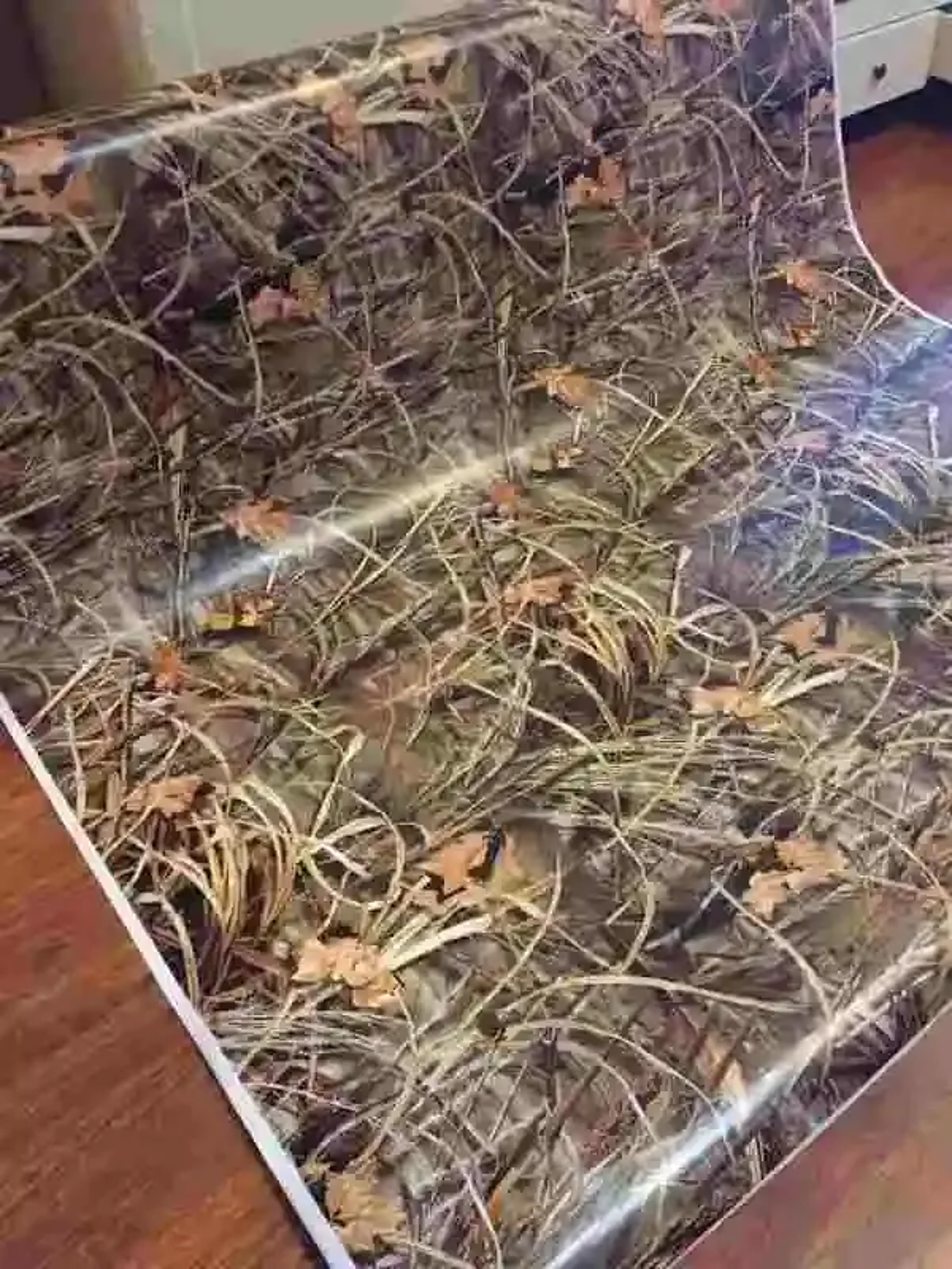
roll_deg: +4.9
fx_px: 1063
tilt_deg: -43.1
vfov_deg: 61.7
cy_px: 634
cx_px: 476
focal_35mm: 29
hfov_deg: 48.2
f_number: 2.2
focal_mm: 4.15
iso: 400
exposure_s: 1/17
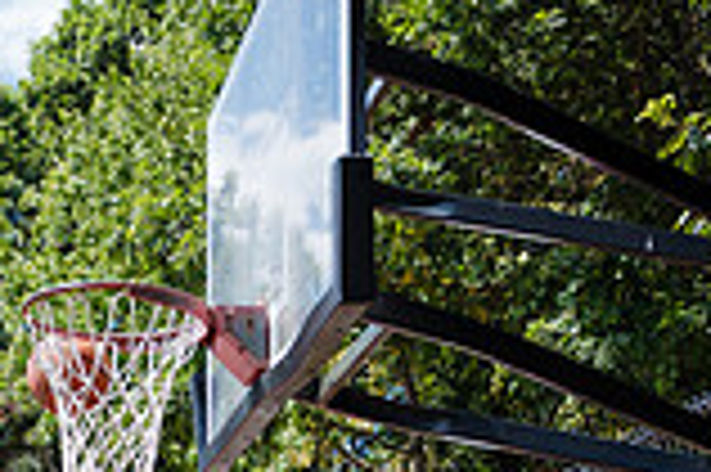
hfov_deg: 19.0
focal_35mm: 105
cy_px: 847
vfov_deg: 12.0
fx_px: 2072
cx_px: 22
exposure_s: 1/800
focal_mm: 28
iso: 200
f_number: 4.5
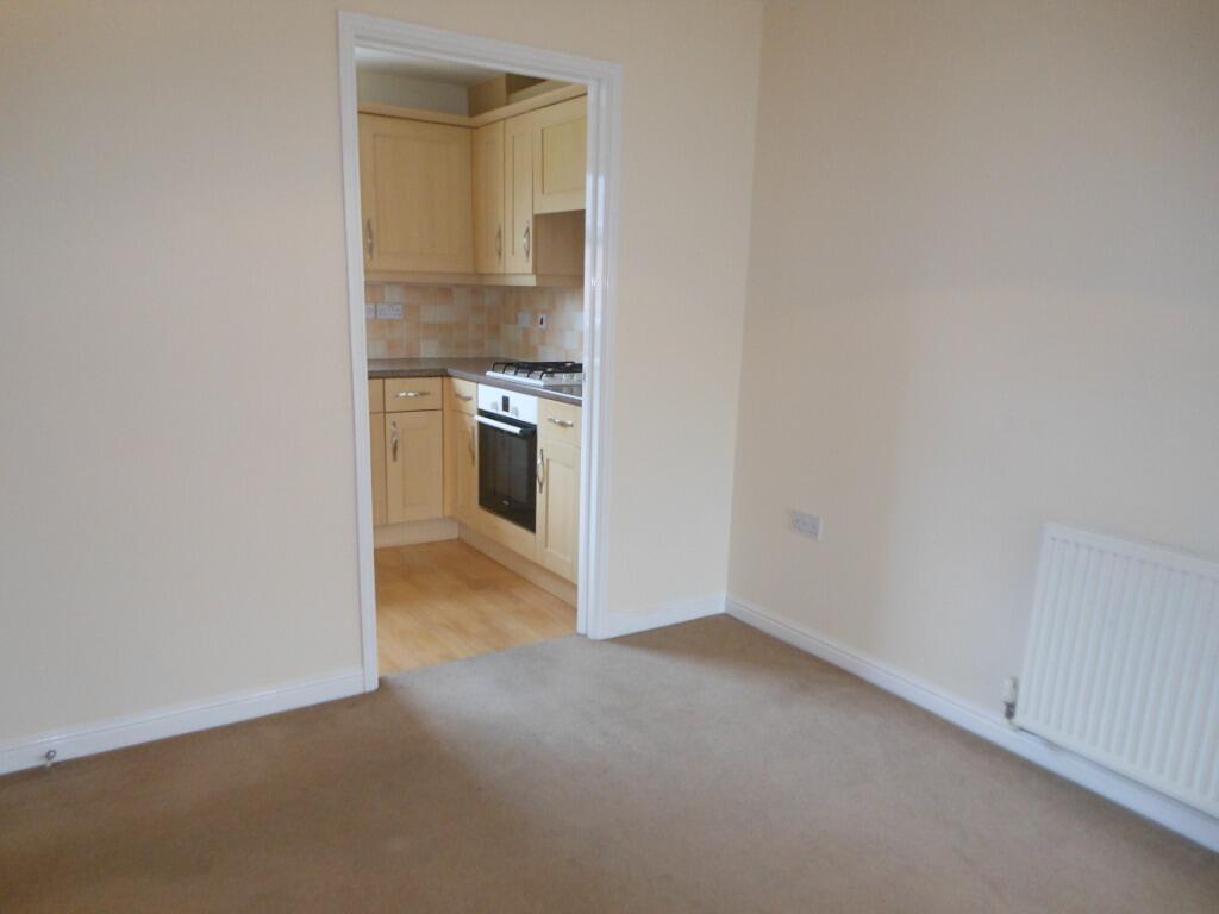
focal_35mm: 25
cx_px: 610
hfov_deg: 69.4
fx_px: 880
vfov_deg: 54.9
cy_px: 457
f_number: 3.2
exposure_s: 1/30
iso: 250
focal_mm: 4.5
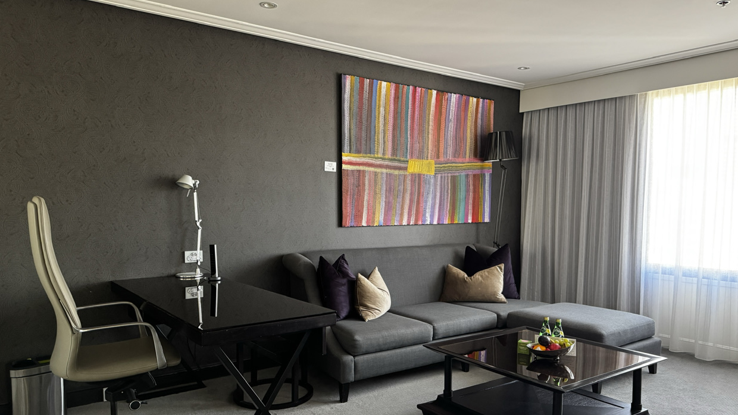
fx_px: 528
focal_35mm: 27
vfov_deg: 42.7
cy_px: 248
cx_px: 367
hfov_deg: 69.9
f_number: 1.78
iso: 640
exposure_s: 1/60
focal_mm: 6.76
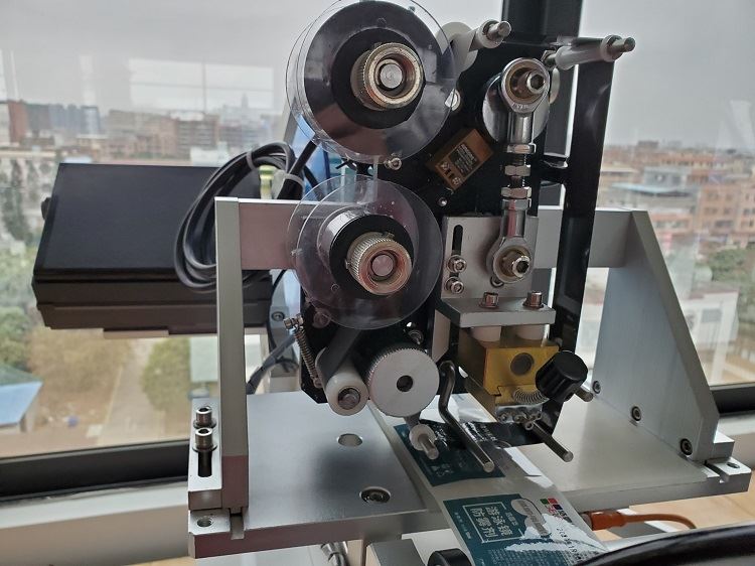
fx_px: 567
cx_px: 378
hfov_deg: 67.3
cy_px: 283
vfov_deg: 53.0
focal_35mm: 26
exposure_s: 1/84
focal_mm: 4.3
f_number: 2.4
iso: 320
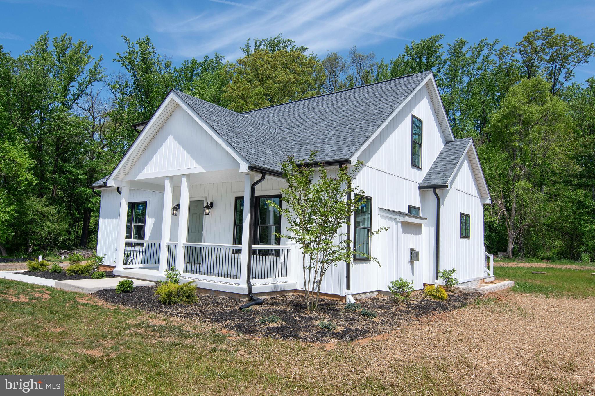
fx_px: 397
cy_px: 198
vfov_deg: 53.1
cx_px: 298
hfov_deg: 73.7
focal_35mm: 24
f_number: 13
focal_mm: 16
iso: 160
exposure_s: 1/320
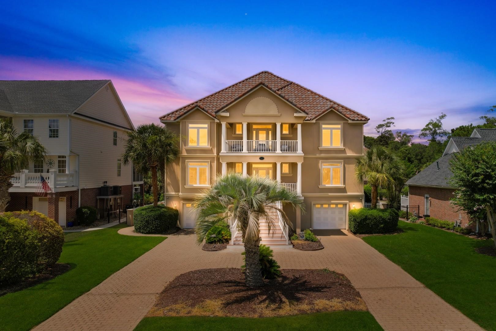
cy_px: 166
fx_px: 303
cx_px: 248
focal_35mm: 22
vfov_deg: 57.2
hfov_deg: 78.6
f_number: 2.8
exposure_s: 1/500
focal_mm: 8.38
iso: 120
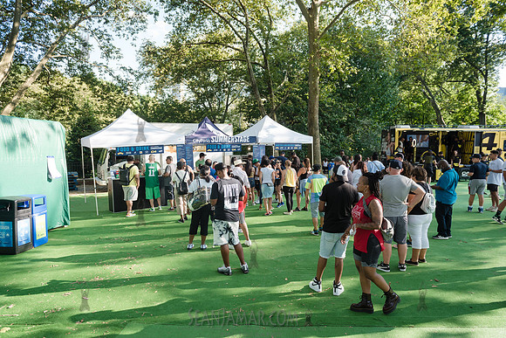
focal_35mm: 24
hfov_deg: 73.7
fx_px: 337
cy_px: 169
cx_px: 253
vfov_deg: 53.2
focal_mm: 24
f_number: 4
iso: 200
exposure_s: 1/400
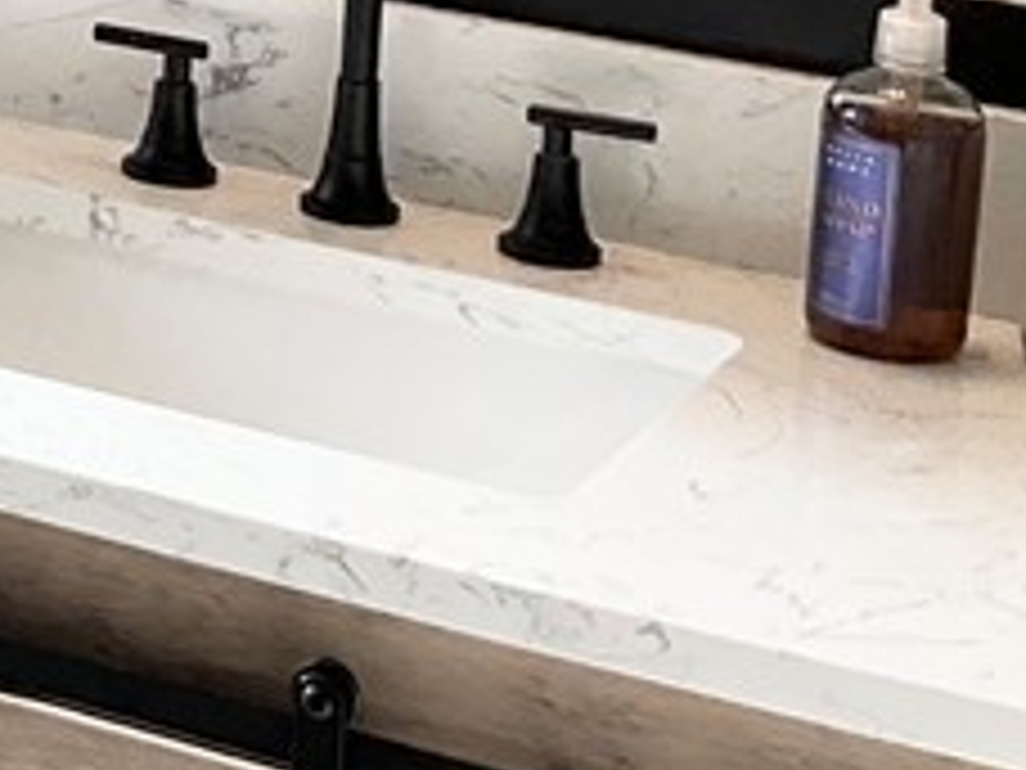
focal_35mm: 130
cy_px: -554
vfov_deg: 10.8
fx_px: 3853
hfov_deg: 14.2
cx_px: -518
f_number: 1.8
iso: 32
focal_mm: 3
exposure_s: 1/160
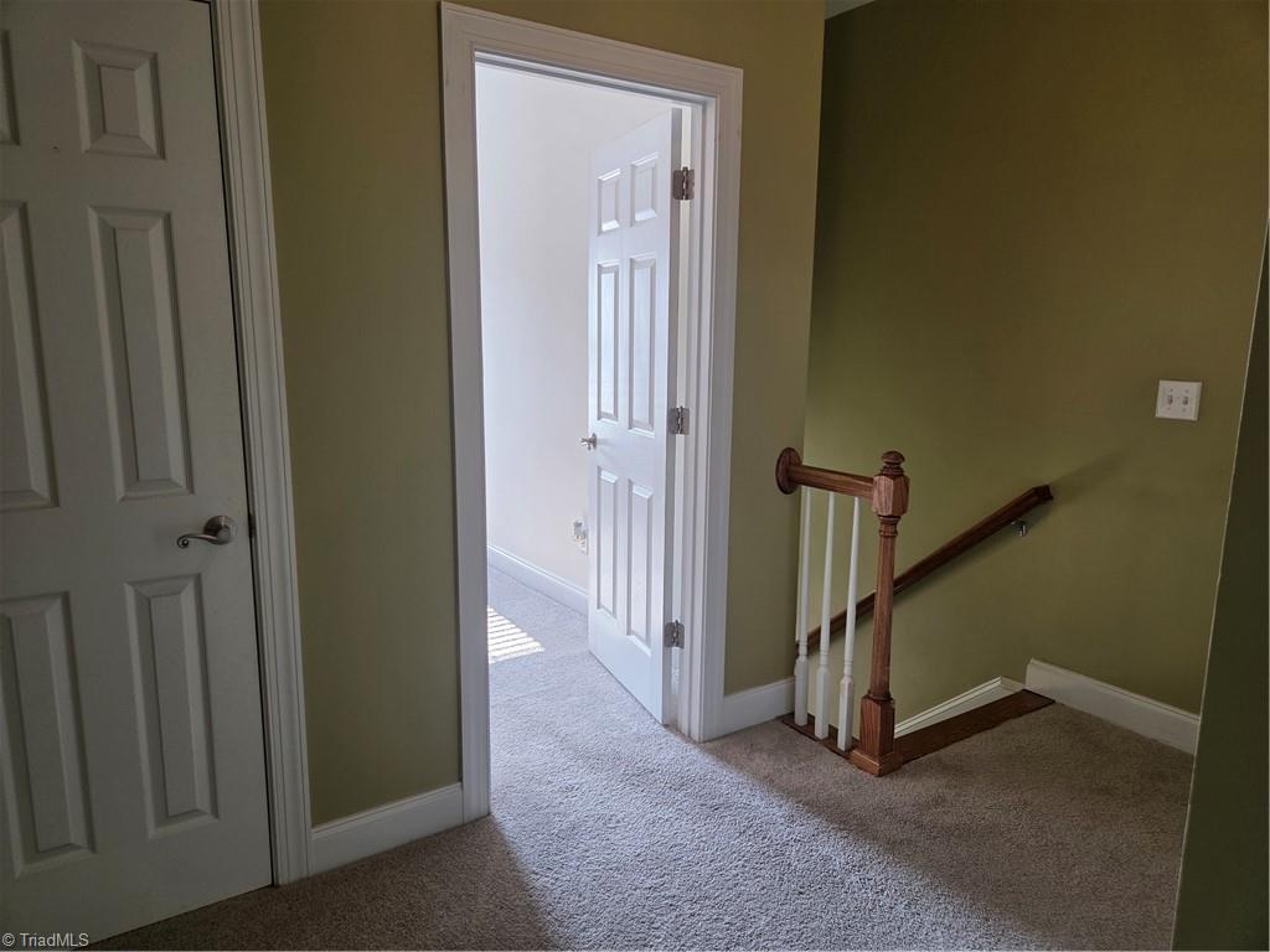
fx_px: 844
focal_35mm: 23
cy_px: 476
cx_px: 635
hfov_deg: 73.9
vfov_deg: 58.9
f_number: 1.8
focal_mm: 5.4
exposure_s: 1/120
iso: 100
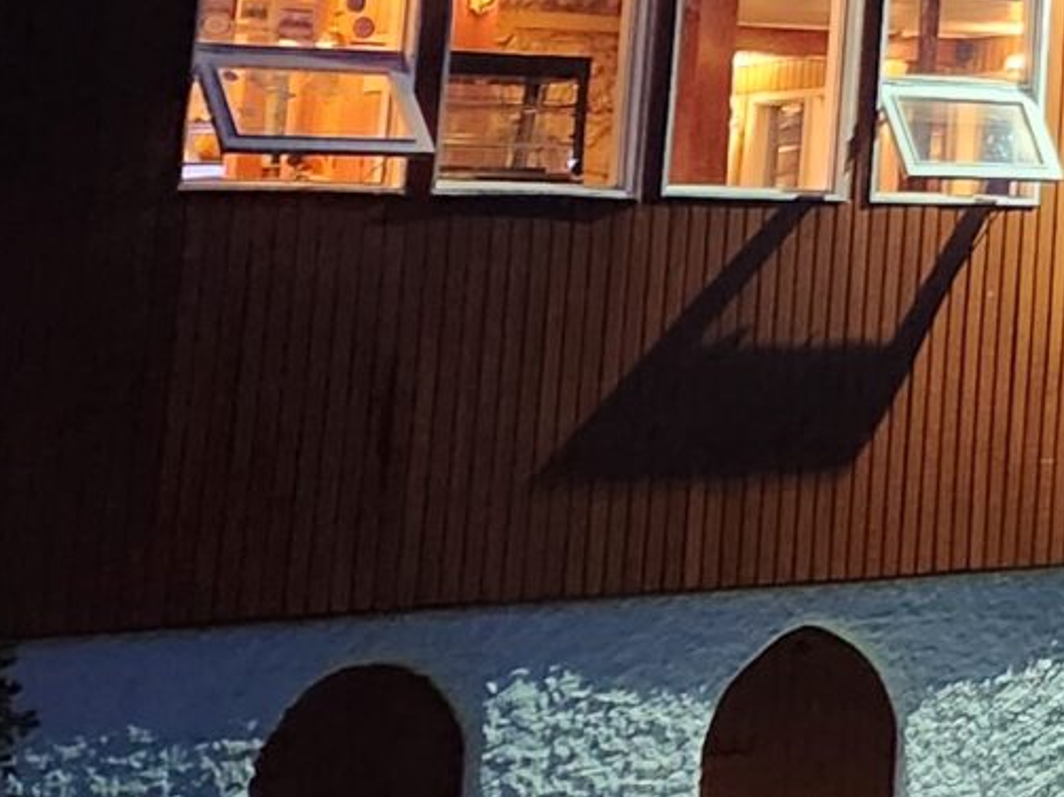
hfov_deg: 13.8
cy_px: -372
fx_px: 3595
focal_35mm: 117
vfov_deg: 12.1
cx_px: 2259
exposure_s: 1/25
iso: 640
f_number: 1.8
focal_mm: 5.4
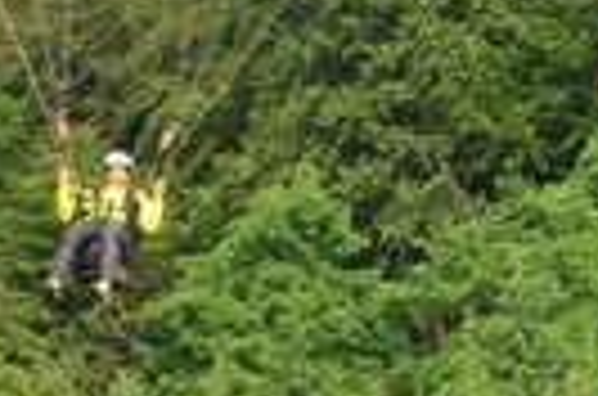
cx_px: 504
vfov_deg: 2.3
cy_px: 76
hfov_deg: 3.5
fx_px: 9777
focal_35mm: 590
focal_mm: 66
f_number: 9
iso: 200
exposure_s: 1/200
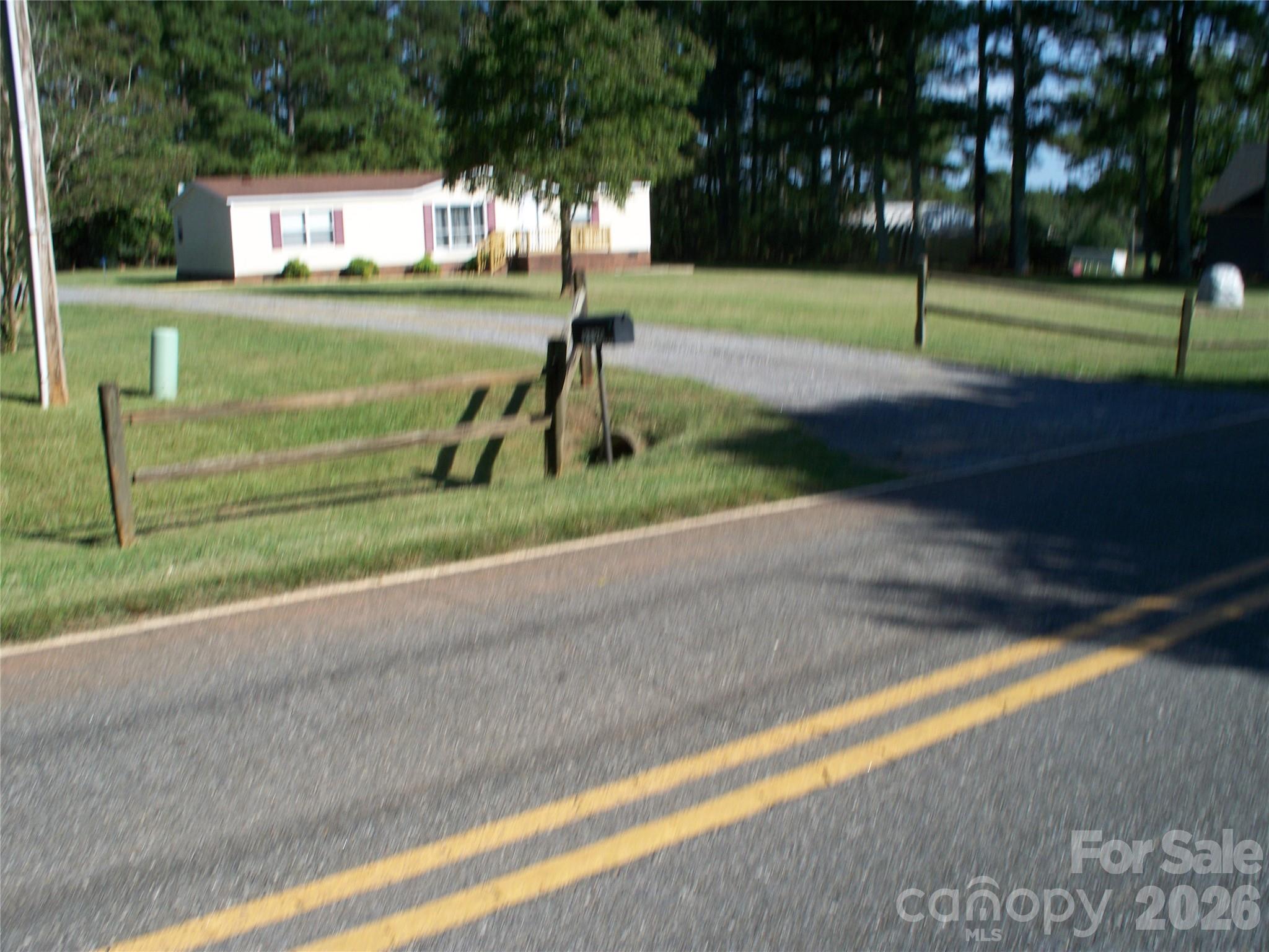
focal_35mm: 36
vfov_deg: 39.7
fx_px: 1320
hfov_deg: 51.4
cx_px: 634
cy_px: 476
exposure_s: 1/320
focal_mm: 7.54
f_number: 5
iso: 64
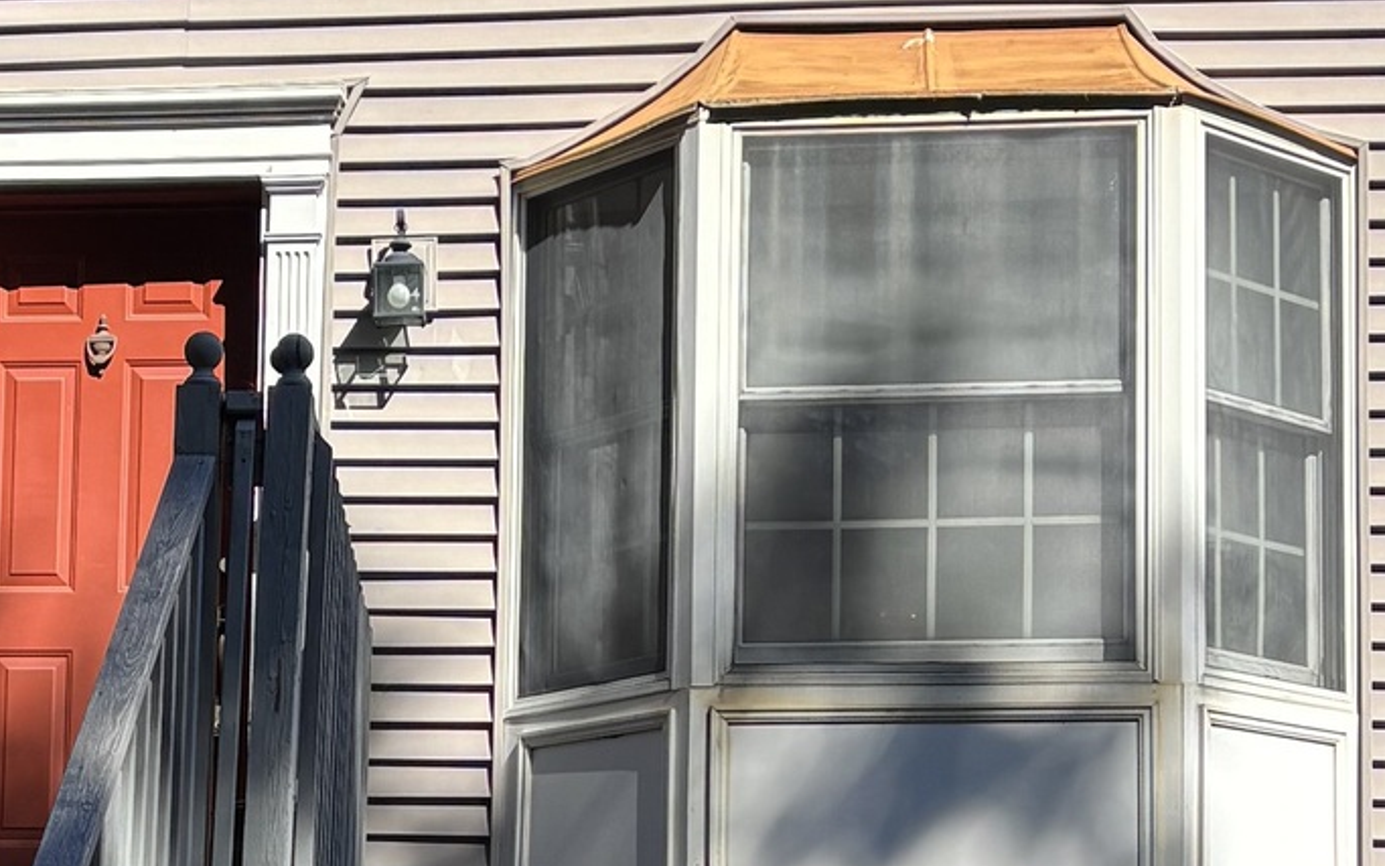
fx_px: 3511
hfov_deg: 22.0
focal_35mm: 93
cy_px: 982
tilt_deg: +5.3
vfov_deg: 13.7
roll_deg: -2.5
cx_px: 258
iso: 50
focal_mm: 5.96
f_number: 1.6
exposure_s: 1/1695
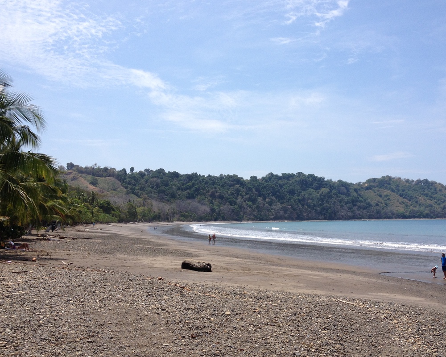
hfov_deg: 44.6
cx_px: 260
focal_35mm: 41
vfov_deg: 36.5
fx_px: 541
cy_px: 194
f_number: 2.4
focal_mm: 4.28
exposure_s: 1/2208
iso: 50
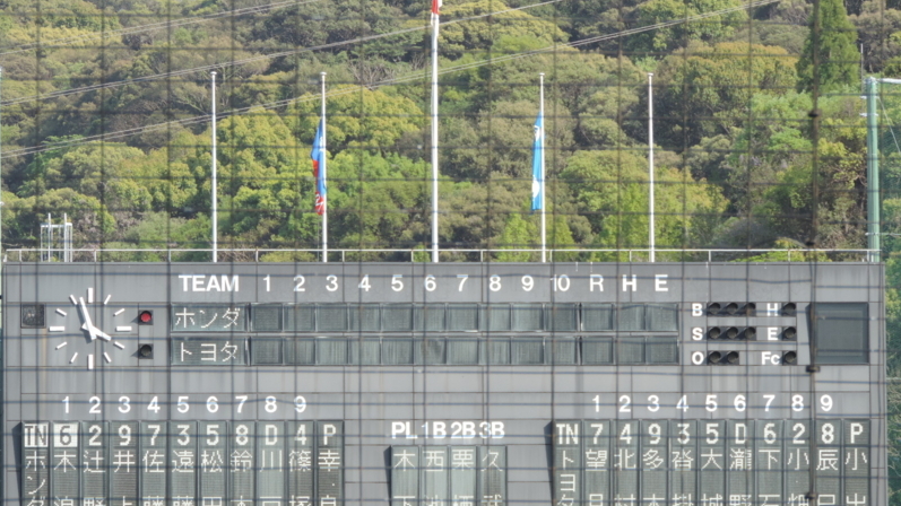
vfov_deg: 4.9
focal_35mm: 246
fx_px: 5876
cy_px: 267
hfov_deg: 8.8
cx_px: 451
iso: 80
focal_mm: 40.1
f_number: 4.6
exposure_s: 1/200
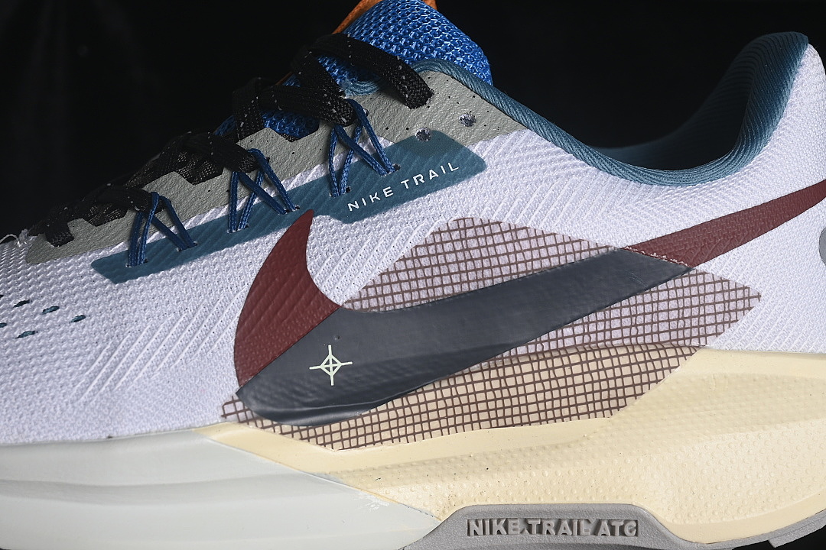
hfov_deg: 27.0
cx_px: 413
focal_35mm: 75
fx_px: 1721
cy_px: 275
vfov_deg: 18.2
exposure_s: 1/80
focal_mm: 50
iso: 160
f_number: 7.1
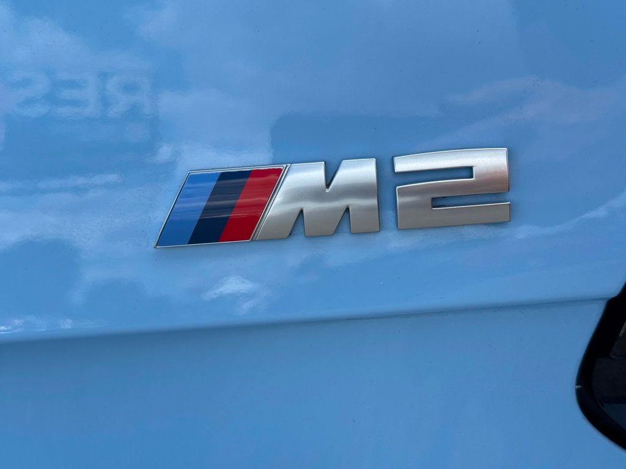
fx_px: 868
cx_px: 313
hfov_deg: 39.7
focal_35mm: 48
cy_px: 234
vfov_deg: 30.3
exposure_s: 1/3891
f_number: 1.78
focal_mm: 6.76
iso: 100
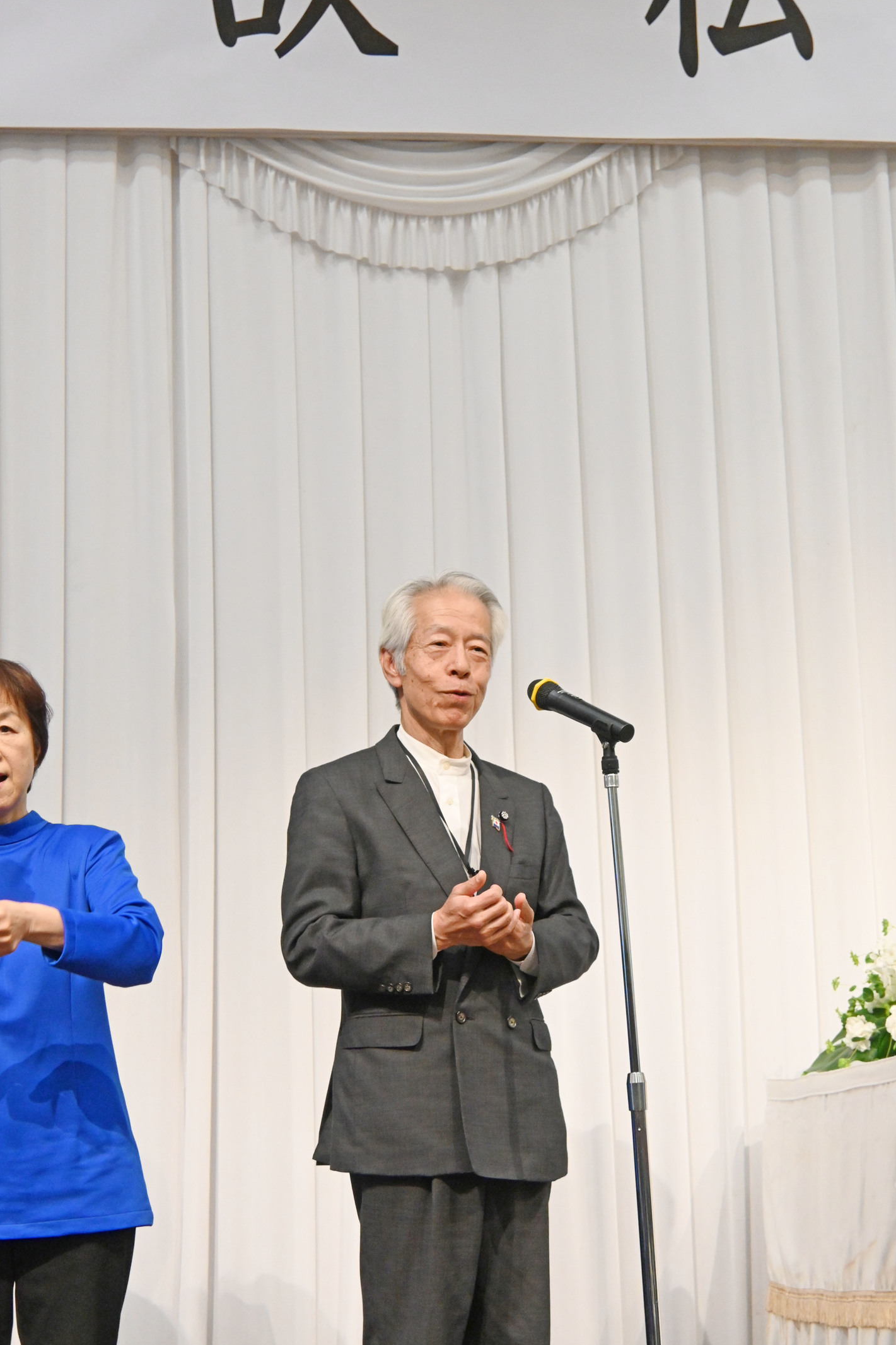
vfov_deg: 26.7
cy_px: 673
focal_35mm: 76
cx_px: 453
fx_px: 2838
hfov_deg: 17.9
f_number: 6.3
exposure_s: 1/100
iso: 3200
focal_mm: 50
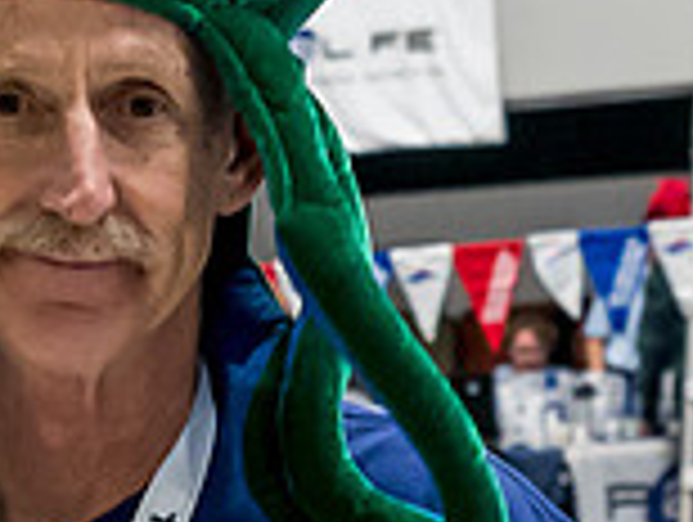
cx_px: -51
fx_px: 7258
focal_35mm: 362
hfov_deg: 5.4
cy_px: 313
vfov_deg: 4.1
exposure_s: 1/160
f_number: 4.5
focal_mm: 40
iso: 3200
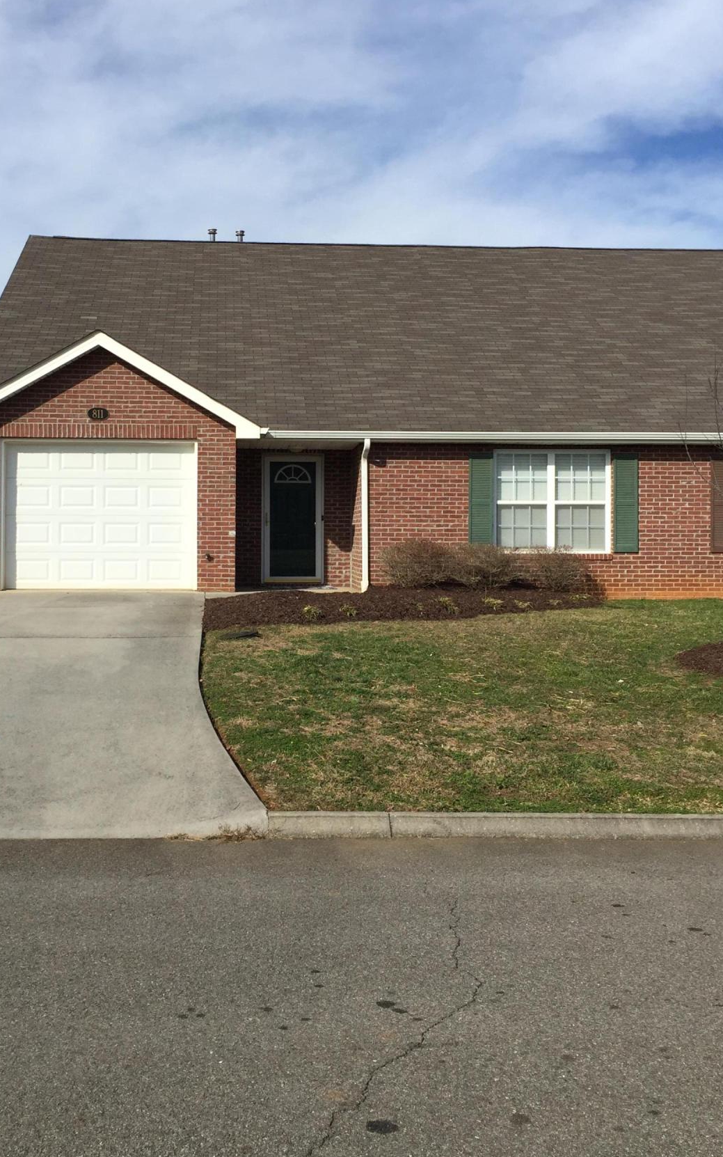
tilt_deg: +1.0
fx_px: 1166
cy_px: 549
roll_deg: -0.3
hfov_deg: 34.3
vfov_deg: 52.7
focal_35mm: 37
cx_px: 294
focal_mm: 4.15
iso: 32
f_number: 2.2
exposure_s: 1/2475
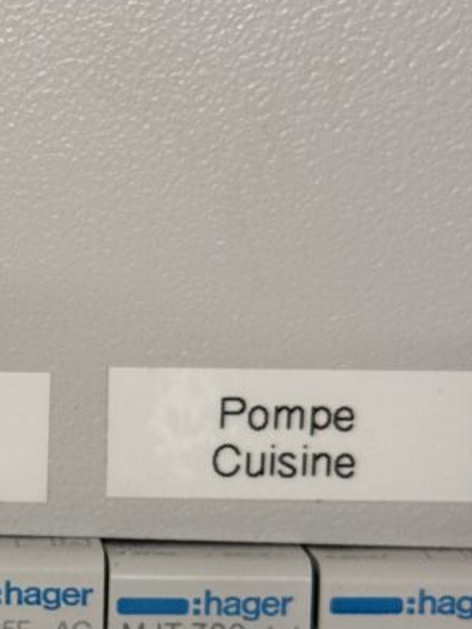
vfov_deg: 15.6
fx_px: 2271
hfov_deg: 11.6
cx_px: -131
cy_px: 517
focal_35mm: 125
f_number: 1.78
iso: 160
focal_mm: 6.76
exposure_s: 1/60
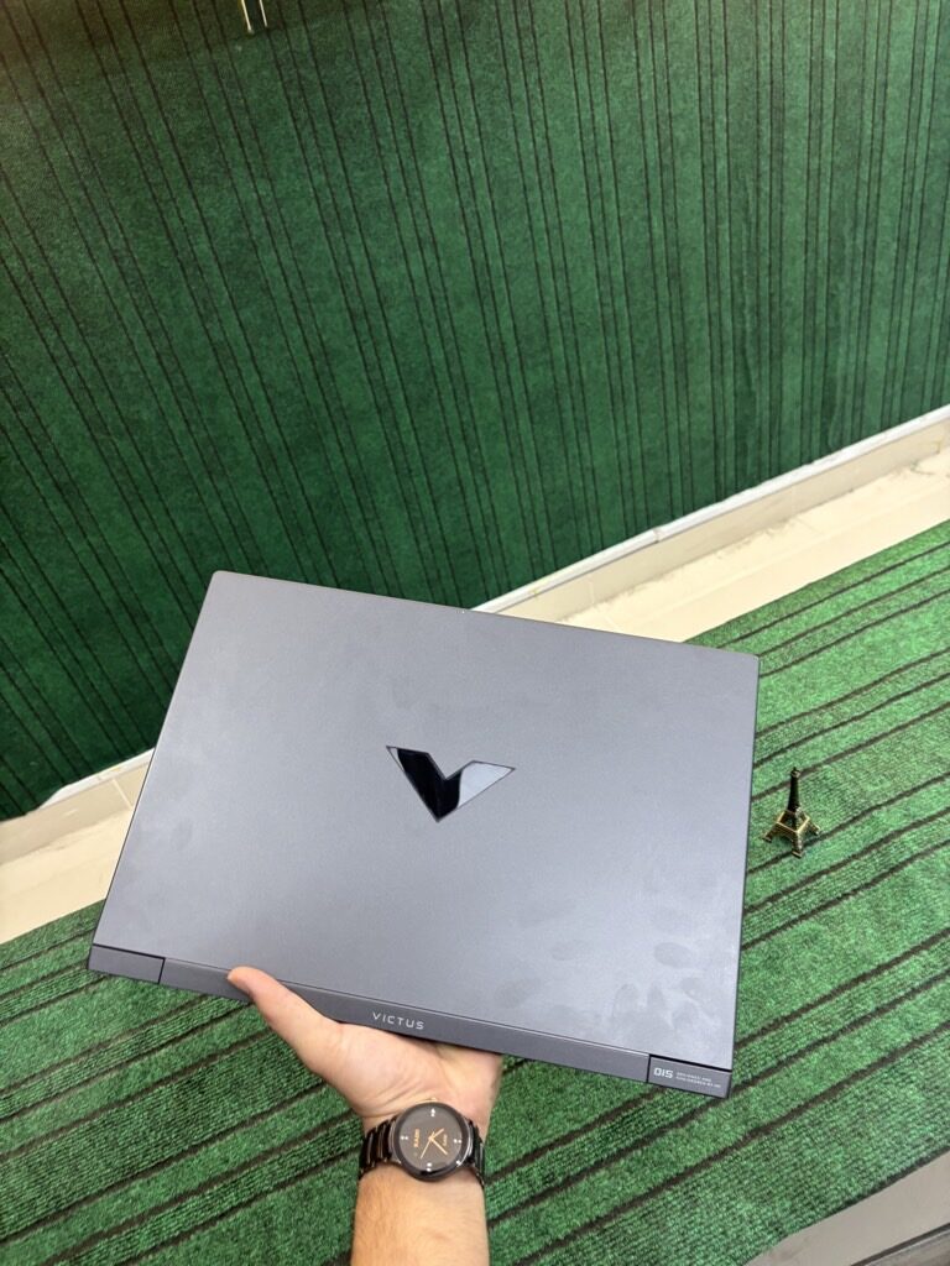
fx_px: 951
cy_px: 633
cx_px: 475
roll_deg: +12.0
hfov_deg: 53.1
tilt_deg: -37.8
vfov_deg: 67.3
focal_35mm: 26
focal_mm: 5.96
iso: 160
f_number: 1.6
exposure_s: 1/50
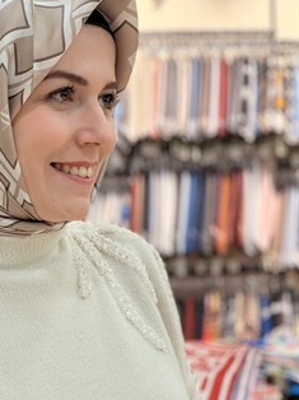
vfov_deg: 37.5
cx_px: 48
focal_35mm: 51
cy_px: 193
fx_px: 588
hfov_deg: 27.8
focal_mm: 2.71
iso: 80
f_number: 1.9
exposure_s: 1/50
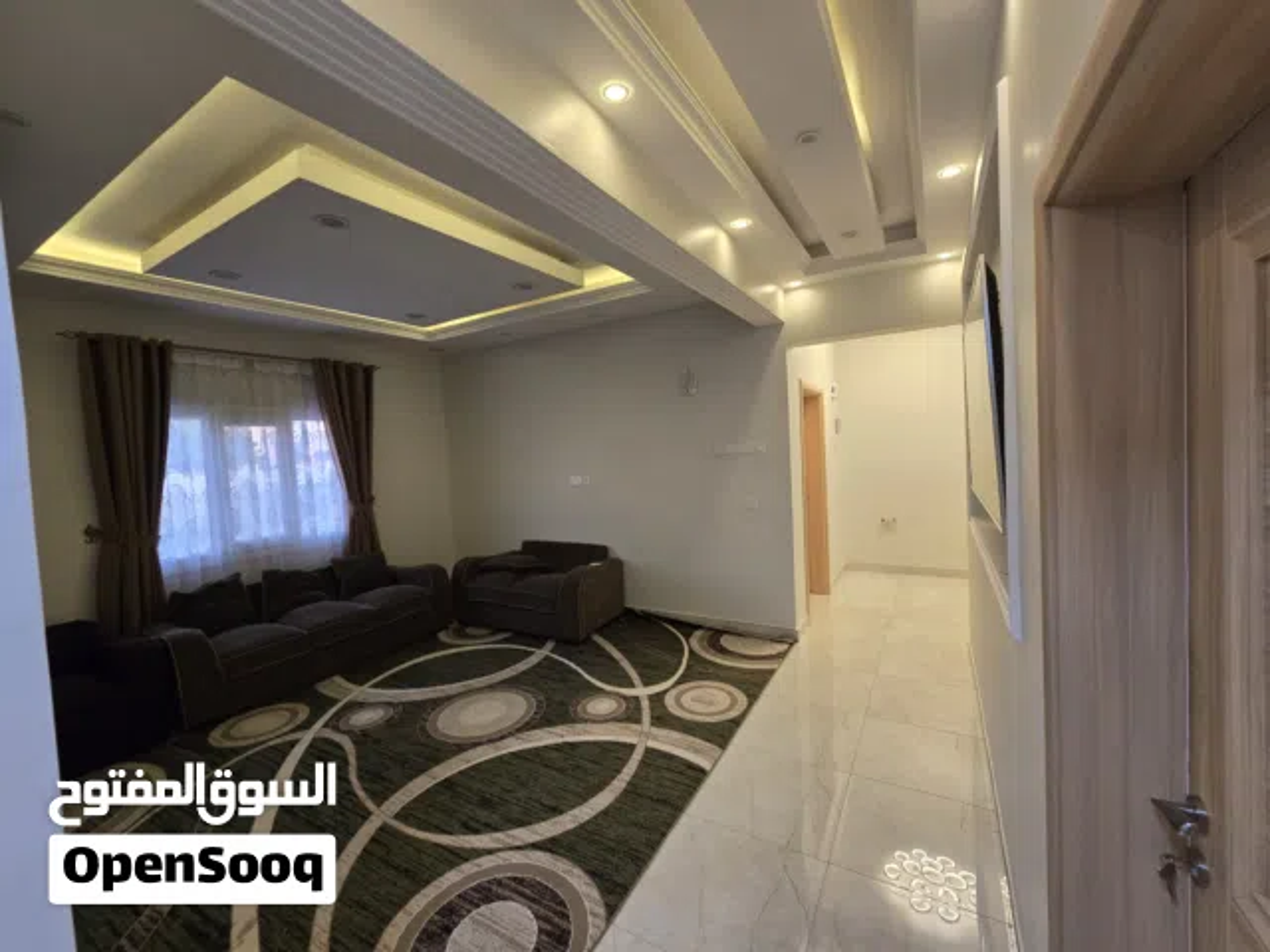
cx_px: 635
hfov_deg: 106.2
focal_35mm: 13
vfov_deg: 89.9
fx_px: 477
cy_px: 476
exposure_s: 1/50
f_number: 2.2
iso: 100
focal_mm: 2.2
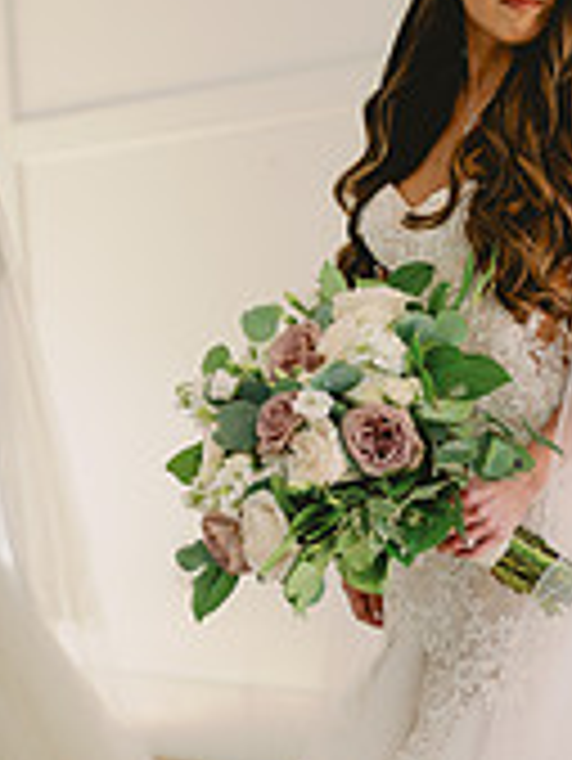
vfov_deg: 15.4
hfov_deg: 11.6
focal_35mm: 128
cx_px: 336
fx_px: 2817
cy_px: 508
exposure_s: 1/160
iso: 320
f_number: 2
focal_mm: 50
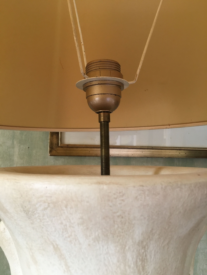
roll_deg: -0.8
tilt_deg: +3.8
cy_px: 138
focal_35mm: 29
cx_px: 104
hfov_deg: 48.2
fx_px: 231
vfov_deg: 61.7
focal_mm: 4.15
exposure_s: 1/33
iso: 125
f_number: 2.2
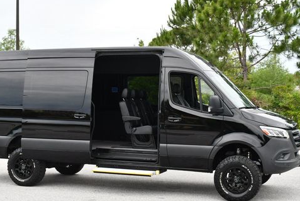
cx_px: 135
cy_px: 98
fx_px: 492
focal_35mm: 59
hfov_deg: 33.9
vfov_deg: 23.0
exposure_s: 1/250
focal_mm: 22
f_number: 5.6
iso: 360
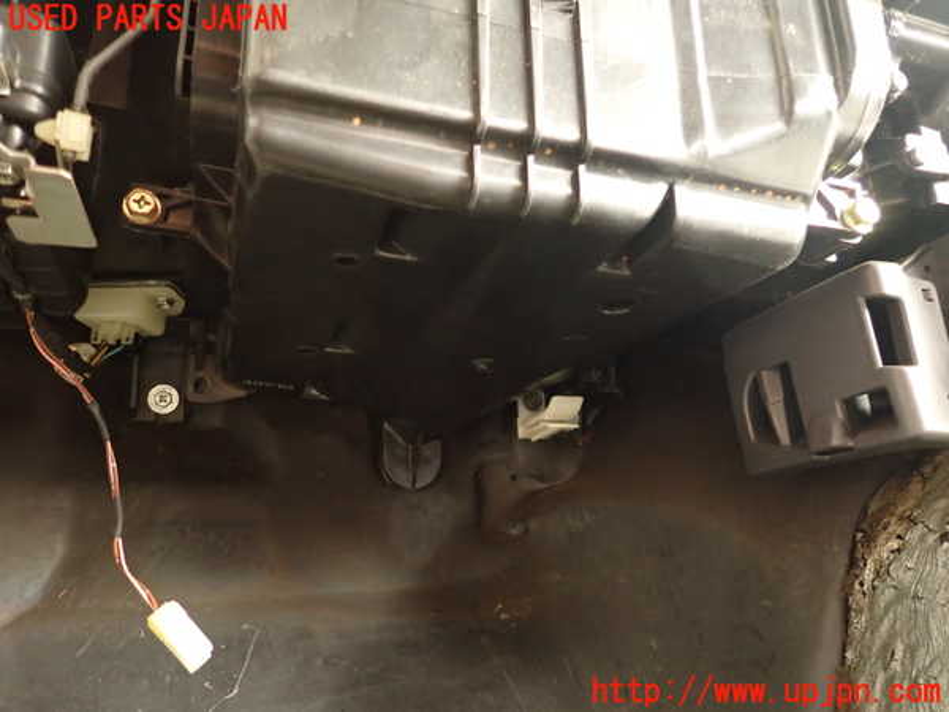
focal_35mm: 25
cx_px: 474
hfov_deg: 69.4
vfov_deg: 54.9
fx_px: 685
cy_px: 356
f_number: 2
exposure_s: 1/30
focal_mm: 4.5
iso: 640
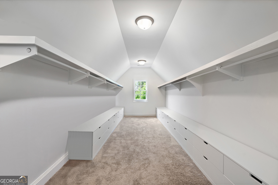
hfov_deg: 96.7
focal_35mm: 16
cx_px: 139
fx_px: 124
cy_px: 92
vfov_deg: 73.8
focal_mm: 16
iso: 1250
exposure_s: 1/30
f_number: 6.3
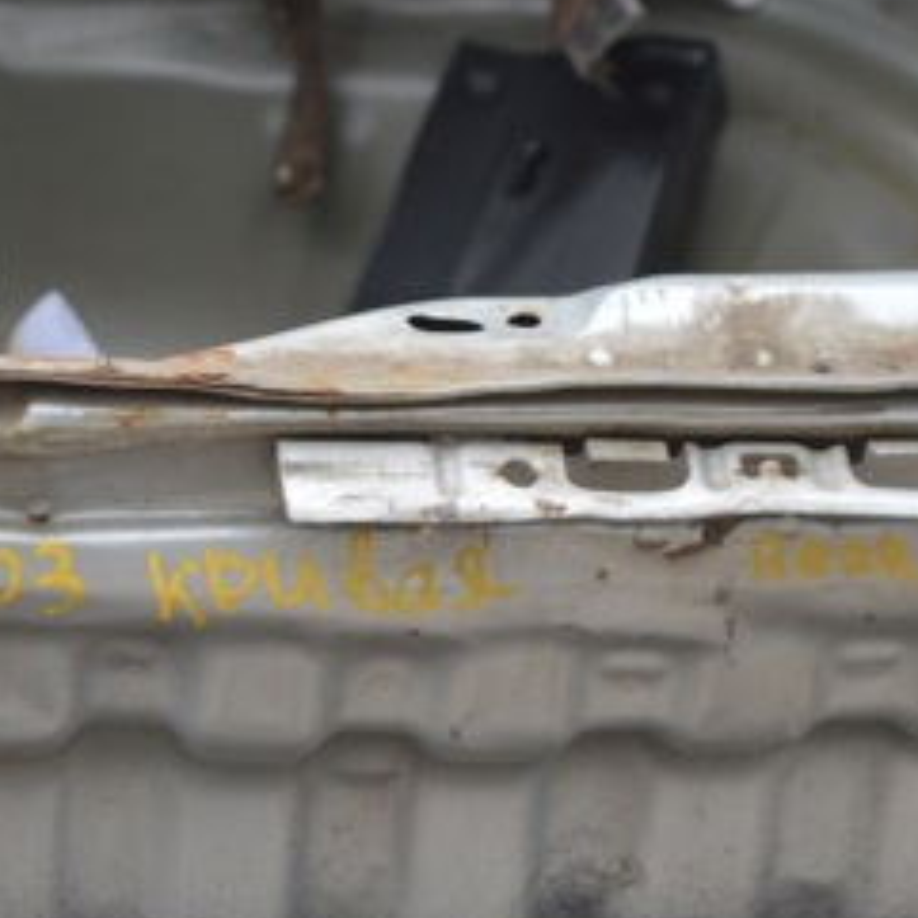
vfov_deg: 9.9
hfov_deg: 9.9
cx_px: 145
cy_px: 566
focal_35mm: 176
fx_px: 5281
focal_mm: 52
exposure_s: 1/125
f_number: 5.6
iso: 280
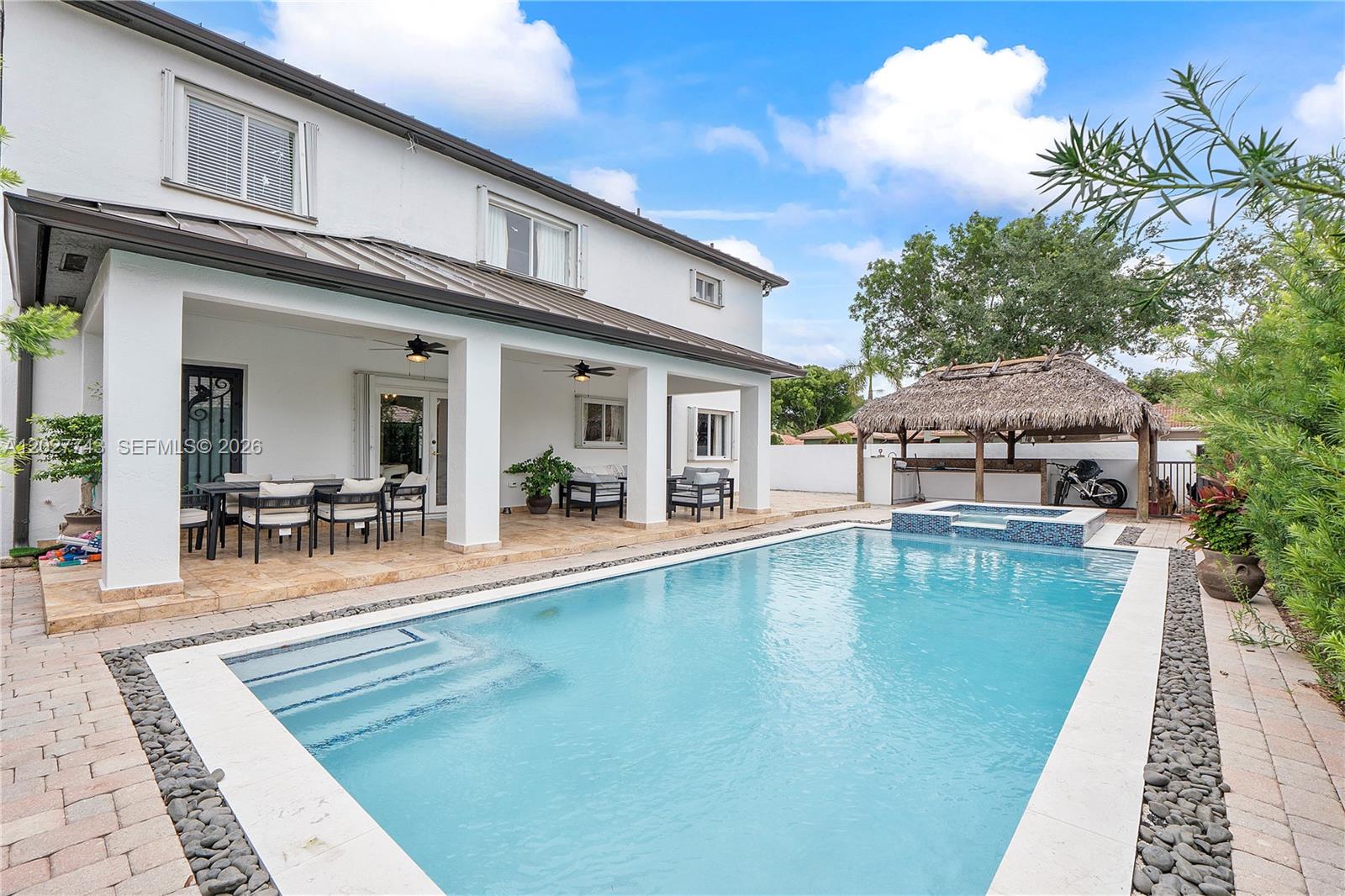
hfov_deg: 100.4
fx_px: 560
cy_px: 448
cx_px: 672
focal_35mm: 15
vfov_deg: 77.3
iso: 400
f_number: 7.1
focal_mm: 10
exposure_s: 1/800
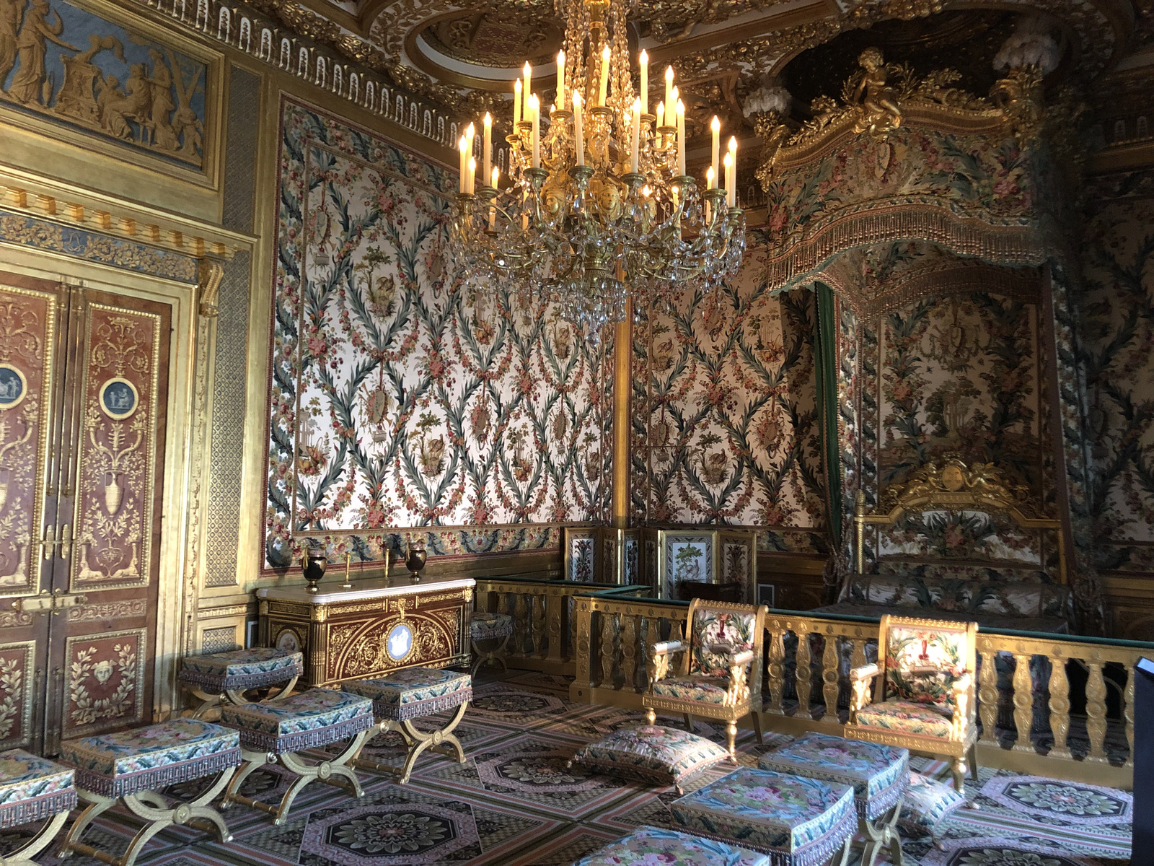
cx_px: 577
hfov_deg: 63.4
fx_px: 933
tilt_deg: +3.6
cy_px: 433
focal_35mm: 28
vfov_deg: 49.7
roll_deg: +0.0
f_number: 1.8
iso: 100
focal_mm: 4
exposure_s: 1/6
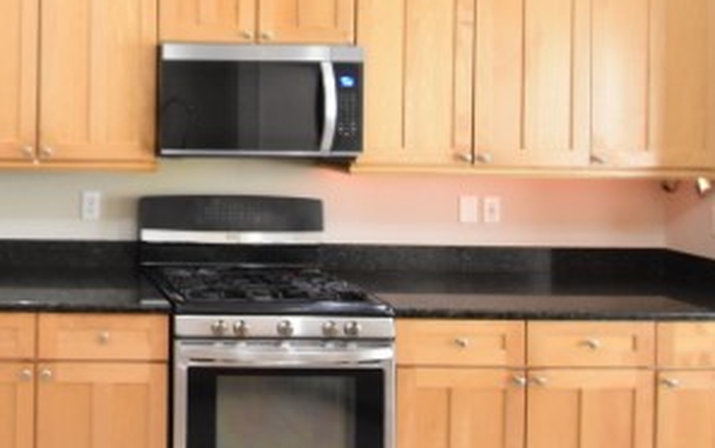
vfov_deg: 33.4
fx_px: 721
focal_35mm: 37
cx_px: 12
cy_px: 87
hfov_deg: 45.2
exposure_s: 1/60
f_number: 3.5
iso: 1800
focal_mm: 10
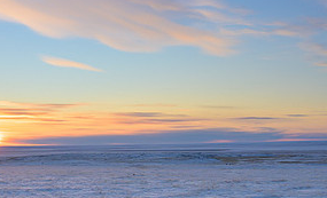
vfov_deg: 18.2
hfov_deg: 29.5
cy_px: 90
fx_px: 619
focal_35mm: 70
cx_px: 118
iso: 125
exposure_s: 1/500
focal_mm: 33.5
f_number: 6.3
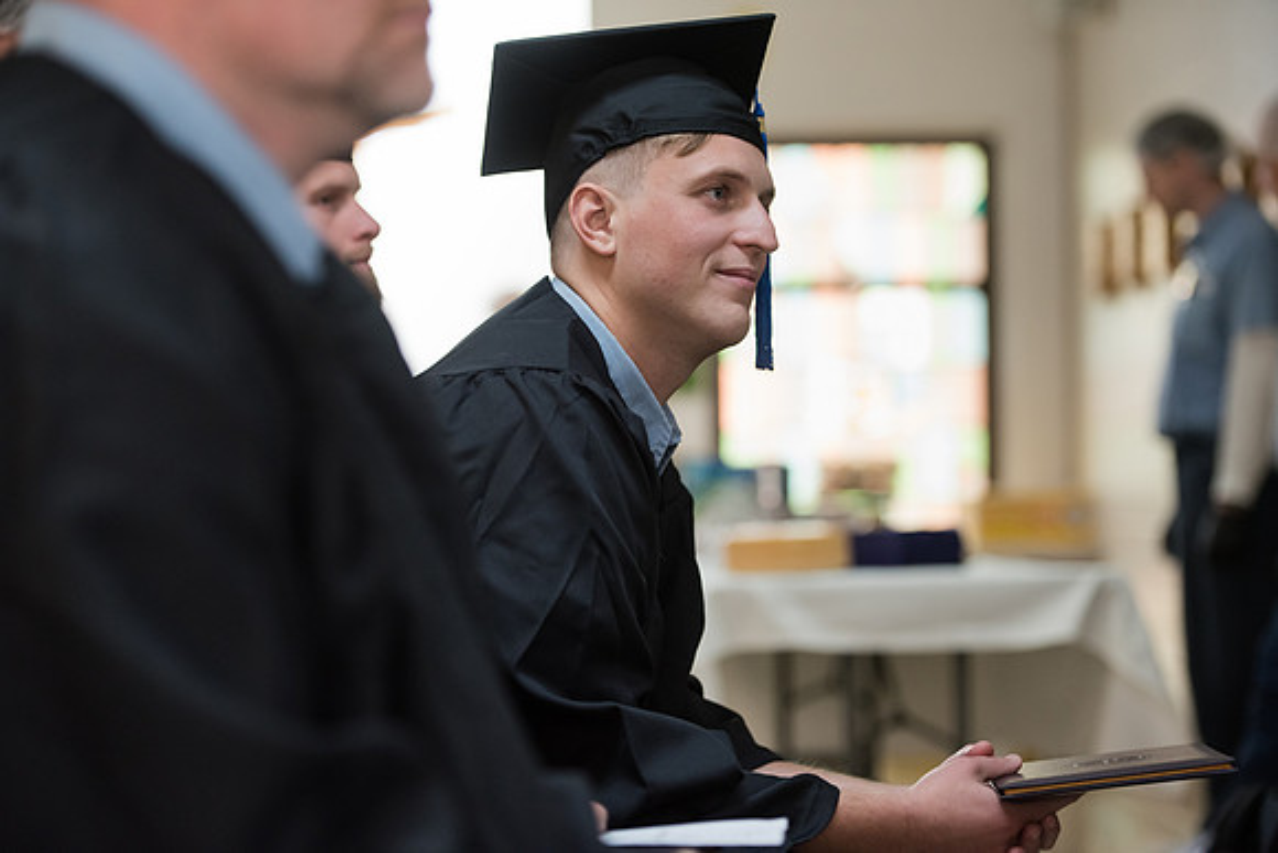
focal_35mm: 100
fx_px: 3551
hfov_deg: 20.4
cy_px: 426
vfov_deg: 13.7
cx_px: 639
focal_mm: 100
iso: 2500
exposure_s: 1/200
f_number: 2.8
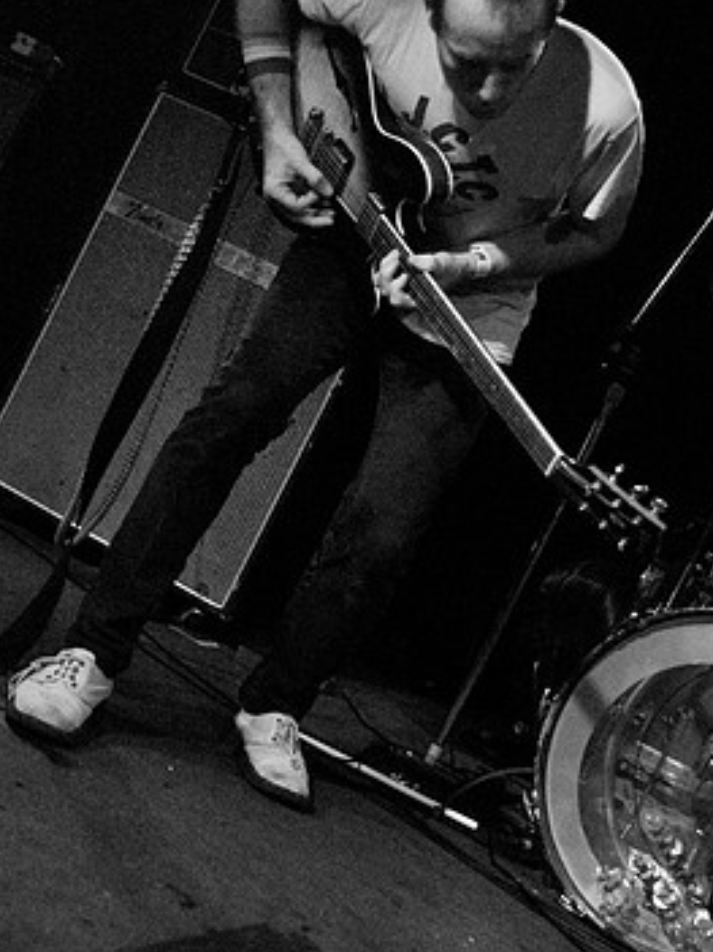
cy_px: 420
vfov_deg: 30.0
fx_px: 1776
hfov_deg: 22.7
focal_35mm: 65
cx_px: 373
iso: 1600
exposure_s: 1/80
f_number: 2.8
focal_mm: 35
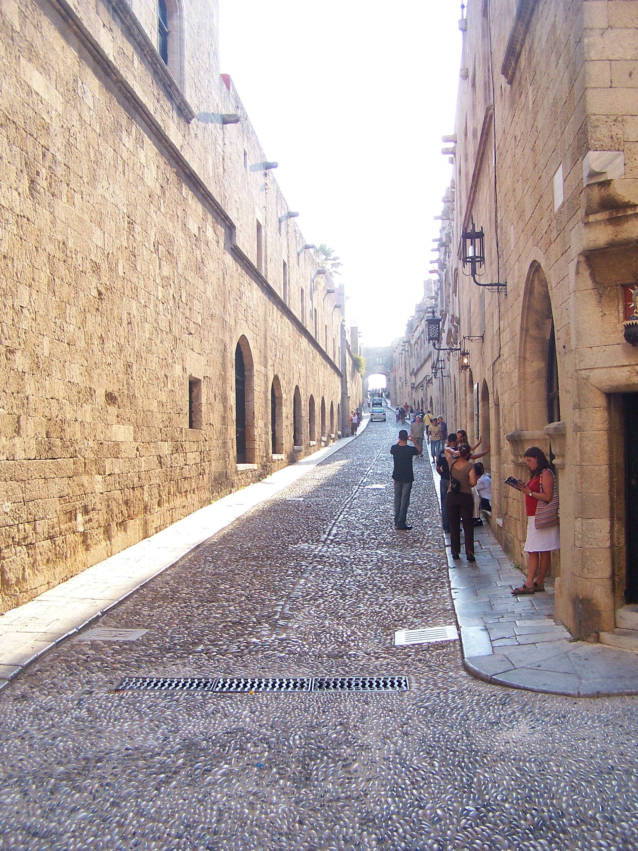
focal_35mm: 38
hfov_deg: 37.7
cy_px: 426
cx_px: 319
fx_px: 934
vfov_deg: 49.0
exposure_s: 1/180
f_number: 2.8
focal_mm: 6.3
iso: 80
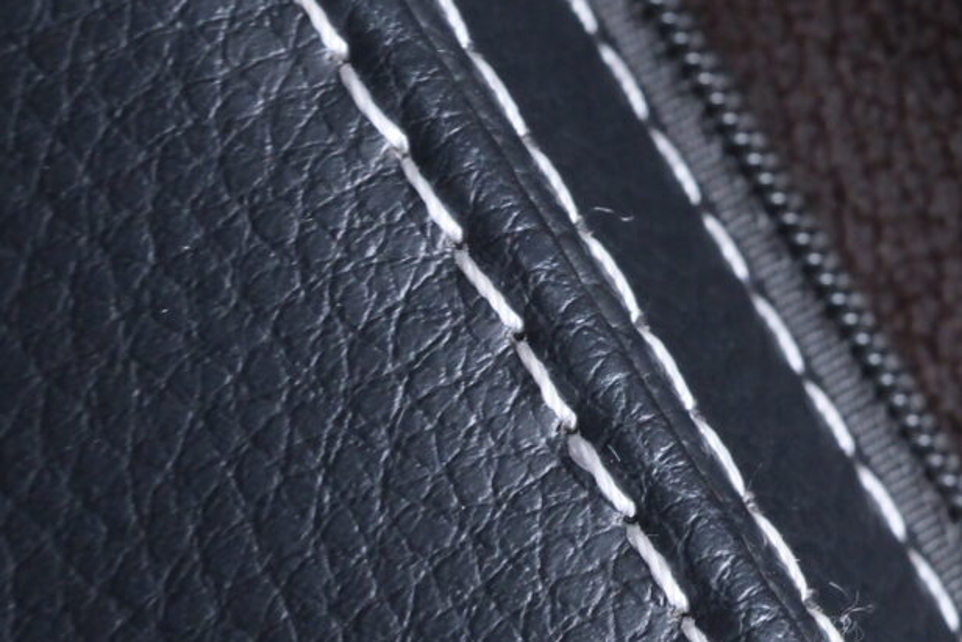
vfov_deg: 10.2
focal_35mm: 133
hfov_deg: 13.9
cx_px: 1649
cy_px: -119
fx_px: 3555
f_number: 5
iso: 1250
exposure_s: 1/30
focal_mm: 21.4
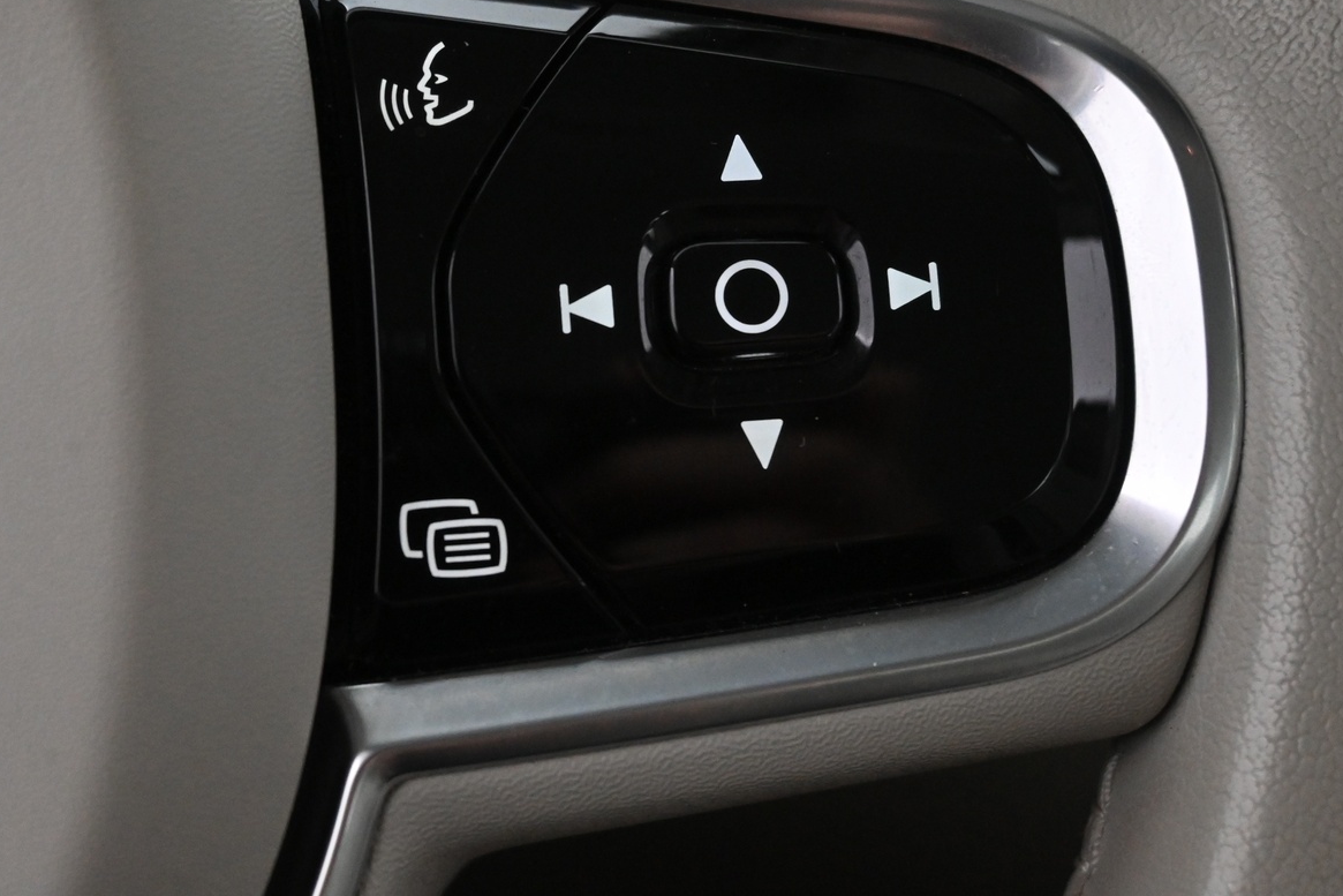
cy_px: 393
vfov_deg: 23.6
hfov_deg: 34.8
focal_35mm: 57
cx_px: 623
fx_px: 2139
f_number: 4.5
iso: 3200
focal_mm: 27.5
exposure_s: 1/40
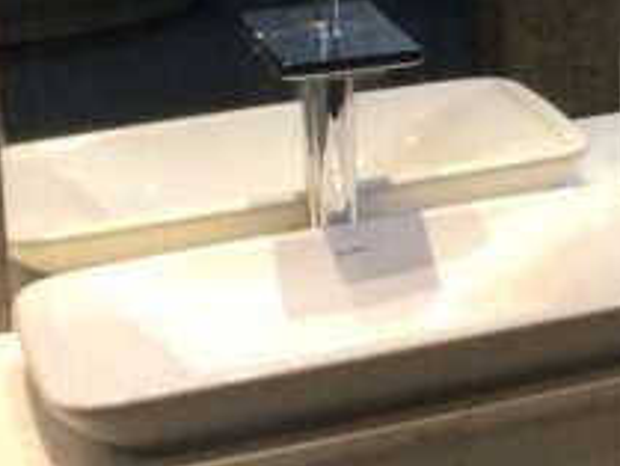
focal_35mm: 142
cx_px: 1302
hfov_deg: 12.1
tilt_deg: -6.4
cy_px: -267
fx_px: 2545
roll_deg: -0.2
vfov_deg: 10.1
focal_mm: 4.15
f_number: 2.2
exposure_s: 1/33
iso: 40
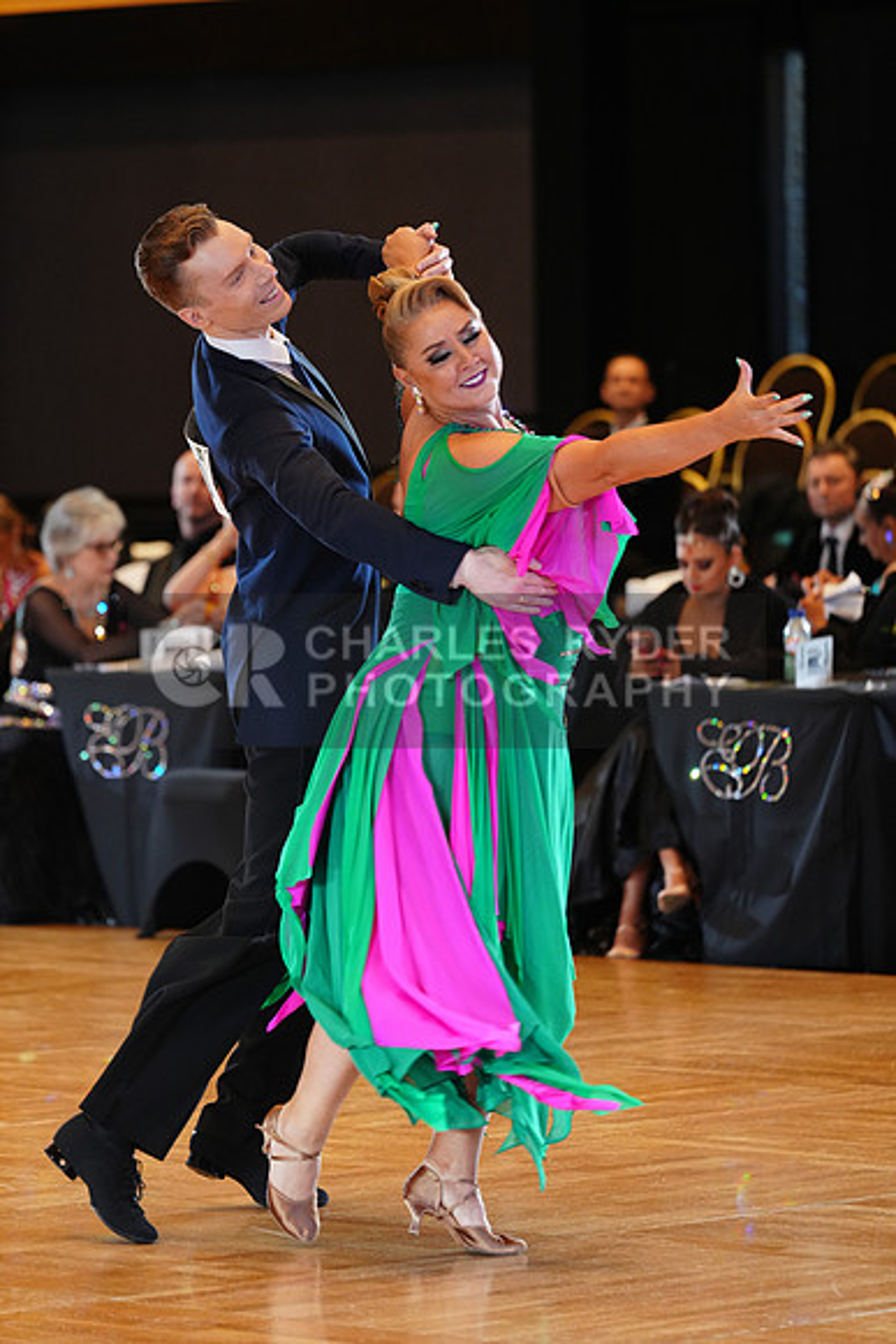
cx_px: 448
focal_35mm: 200
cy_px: 672
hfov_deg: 6.9
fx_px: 7462
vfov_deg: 10.3
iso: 1600
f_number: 4
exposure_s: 1/200
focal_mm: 200
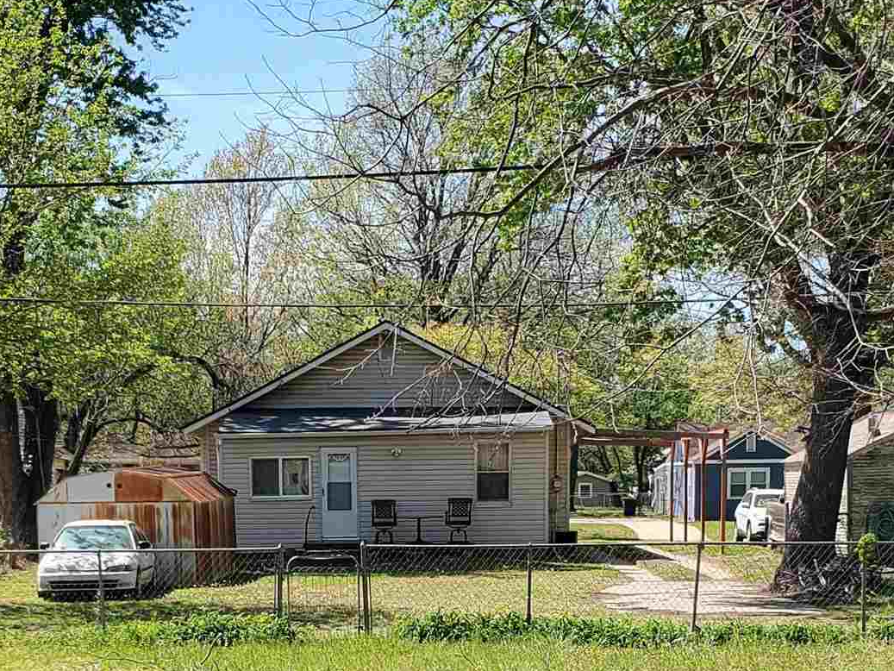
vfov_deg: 18.5
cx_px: 343
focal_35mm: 77
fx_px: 1989
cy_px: 708
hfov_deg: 25.3
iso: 50
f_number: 2.4
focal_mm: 4.3
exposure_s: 1/924
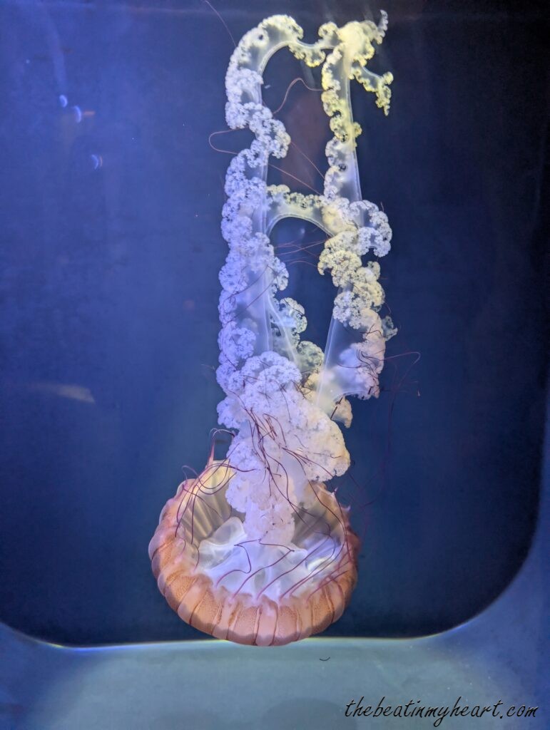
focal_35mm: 24
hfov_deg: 56.9
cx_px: 275
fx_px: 507
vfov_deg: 71.5
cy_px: 365
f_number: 1.68
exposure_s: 1/40
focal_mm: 6.9
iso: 890
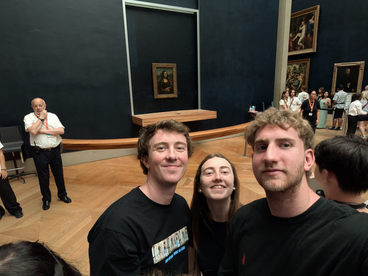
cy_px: 138
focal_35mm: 21
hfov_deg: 79.0
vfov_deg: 63.4
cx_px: 184
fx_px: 223
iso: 221
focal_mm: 2.74
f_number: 2.2
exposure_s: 1/120
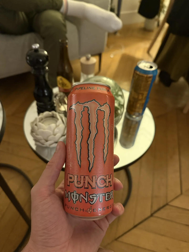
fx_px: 175
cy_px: 126
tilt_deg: -45.4
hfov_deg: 56.8
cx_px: 94
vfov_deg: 71.6
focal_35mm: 24
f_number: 1.78
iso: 1000
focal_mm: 6.76
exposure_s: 1/33
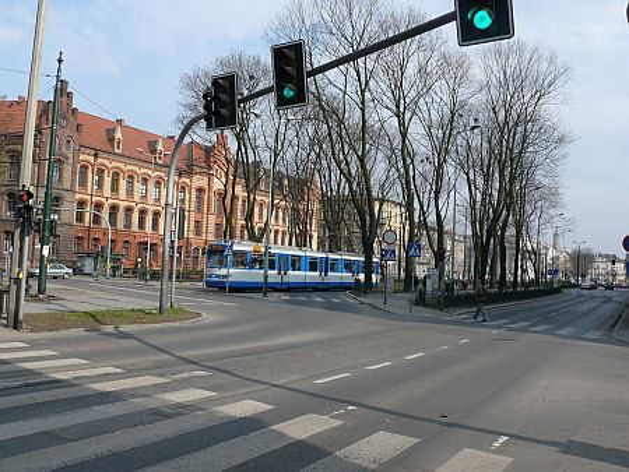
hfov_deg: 52.6
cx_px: 314
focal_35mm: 35
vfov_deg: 40.7
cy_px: 236
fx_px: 636
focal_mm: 7.4
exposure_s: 1/500
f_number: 5.6
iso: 100
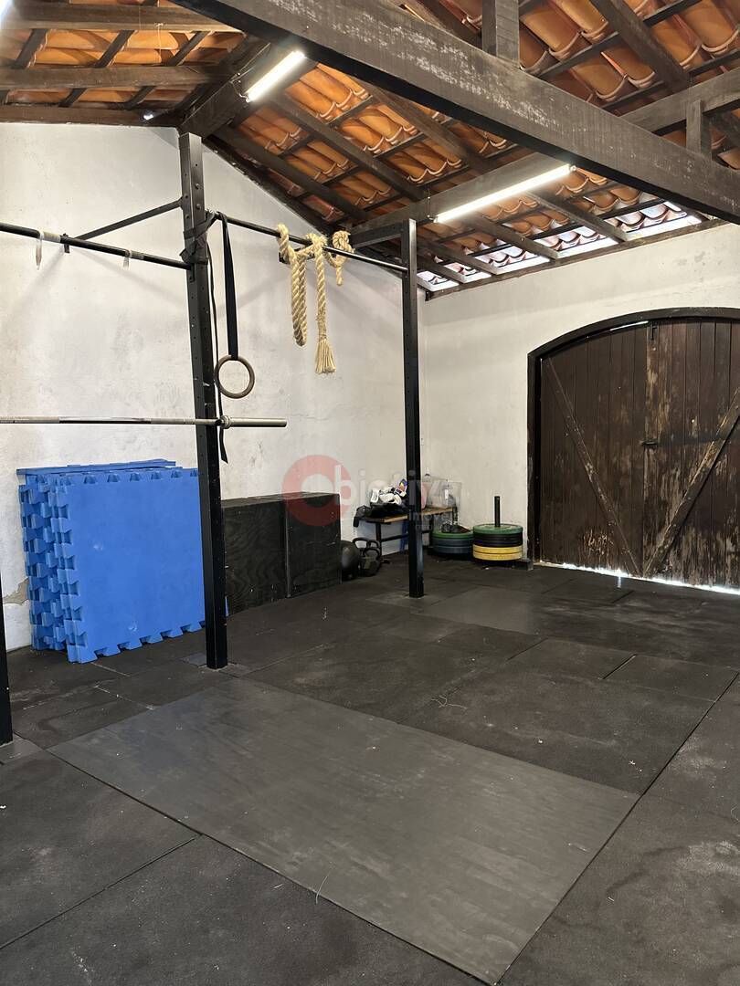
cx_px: 370
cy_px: 493
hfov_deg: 56.8
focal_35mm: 24
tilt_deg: -5.0
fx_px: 684
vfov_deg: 71.6
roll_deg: +0.8
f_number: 1.78
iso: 500
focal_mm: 6.86
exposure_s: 1/60
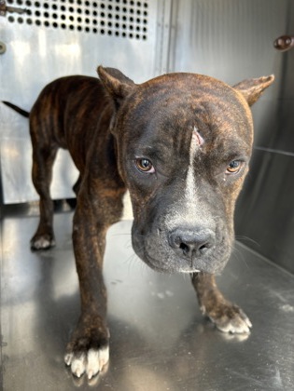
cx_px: 147
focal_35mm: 26
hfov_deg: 53.1
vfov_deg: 67.3
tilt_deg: -14.2
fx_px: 294
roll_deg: -2.5
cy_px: 196
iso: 50
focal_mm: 5.7
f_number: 1.5
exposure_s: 1/121
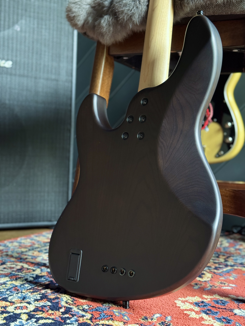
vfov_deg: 39.7
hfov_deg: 30.3
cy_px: 163
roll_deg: -1.8
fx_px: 453
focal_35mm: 48
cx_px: 122
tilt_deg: +0.1
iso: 500
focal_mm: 6.76
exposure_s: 1/34
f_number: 1.78
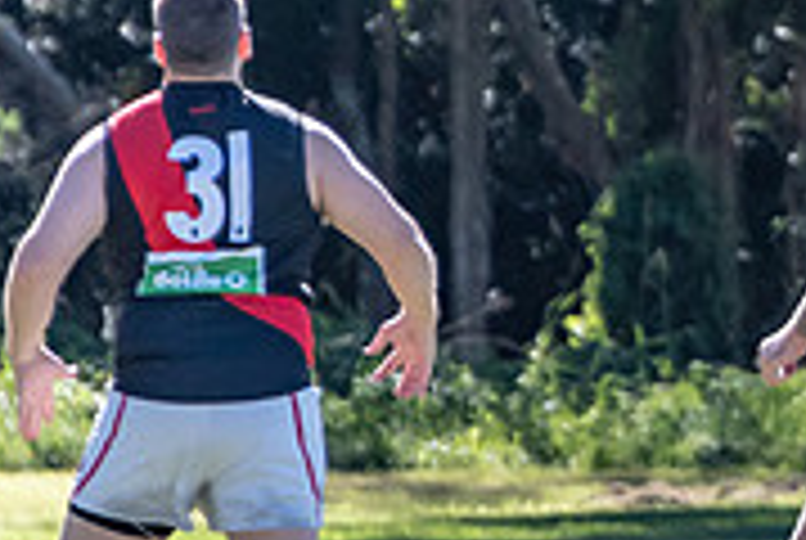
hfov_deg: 1.7
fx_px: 26754
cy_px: 261
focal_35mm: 1193
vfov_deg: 1.2
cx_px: 1357
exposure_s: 1/2000
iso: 800
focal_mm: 220
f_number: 6.3
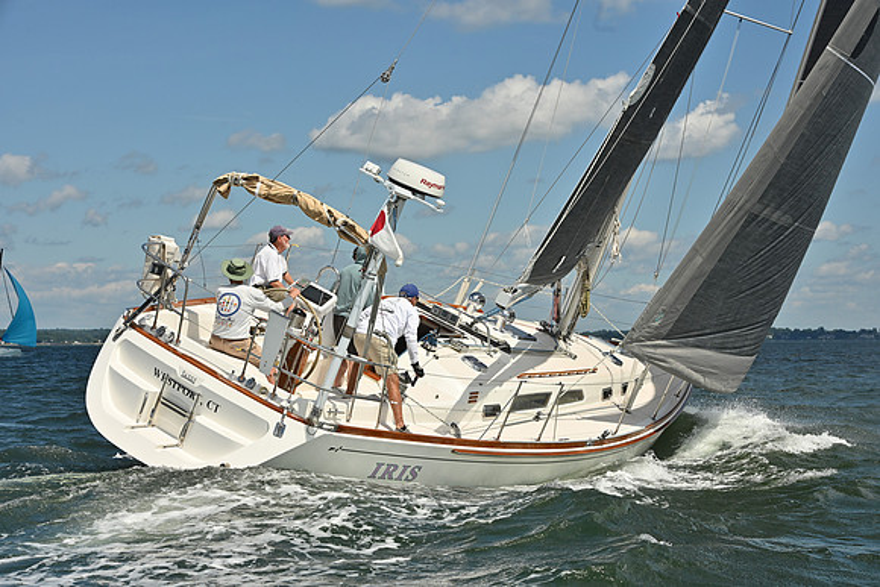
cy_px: 294
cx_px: 440
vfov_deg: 19.5
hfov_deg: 28.8
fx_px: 1711
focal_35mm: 70
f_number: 10
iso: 250
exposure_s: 1/1250
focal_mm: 70
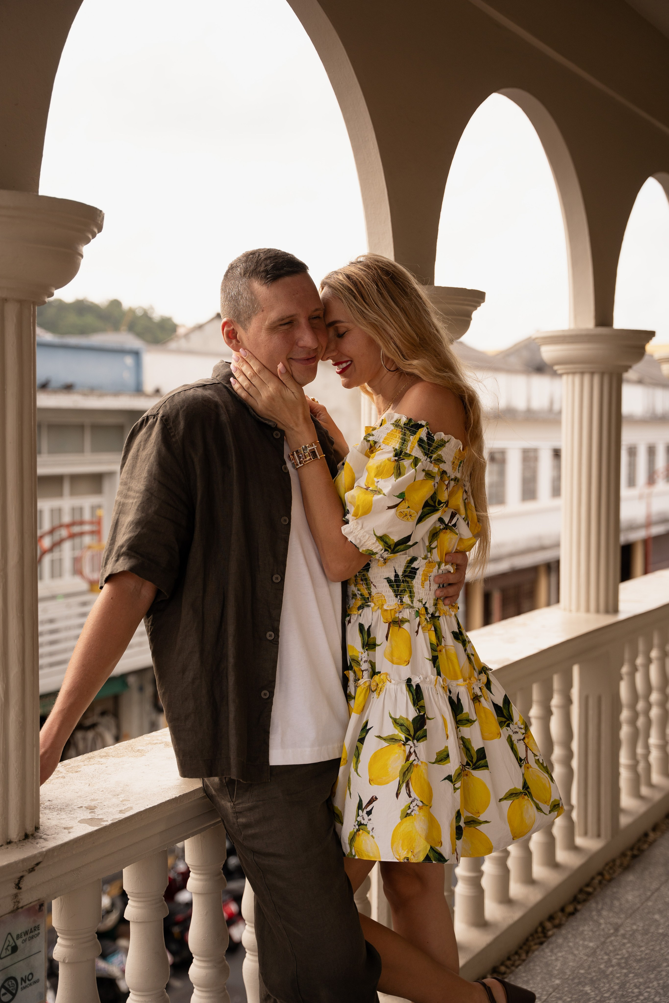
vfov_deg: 41.4
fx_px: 1327
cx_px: 334
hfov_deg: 28.3
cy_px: 502
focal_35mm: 48
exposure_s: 1/800
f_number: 3.2
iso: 125
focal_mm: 47.6
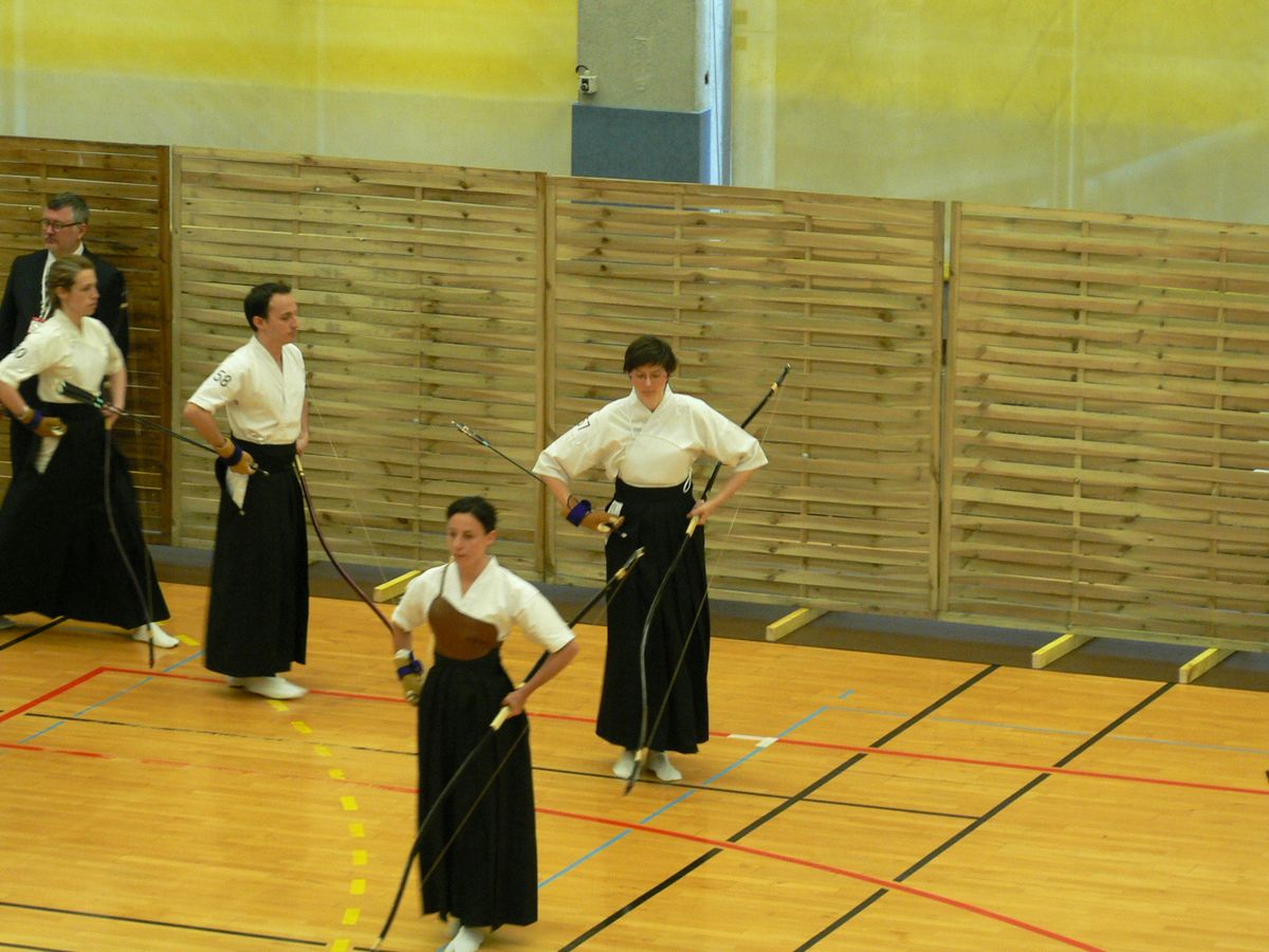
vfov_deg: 8.2
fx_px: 6672
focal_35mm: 182
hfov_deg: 10.9
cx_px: 634
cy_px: 476
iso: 200
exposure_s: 1/30
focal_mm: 30.4
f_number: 3.3
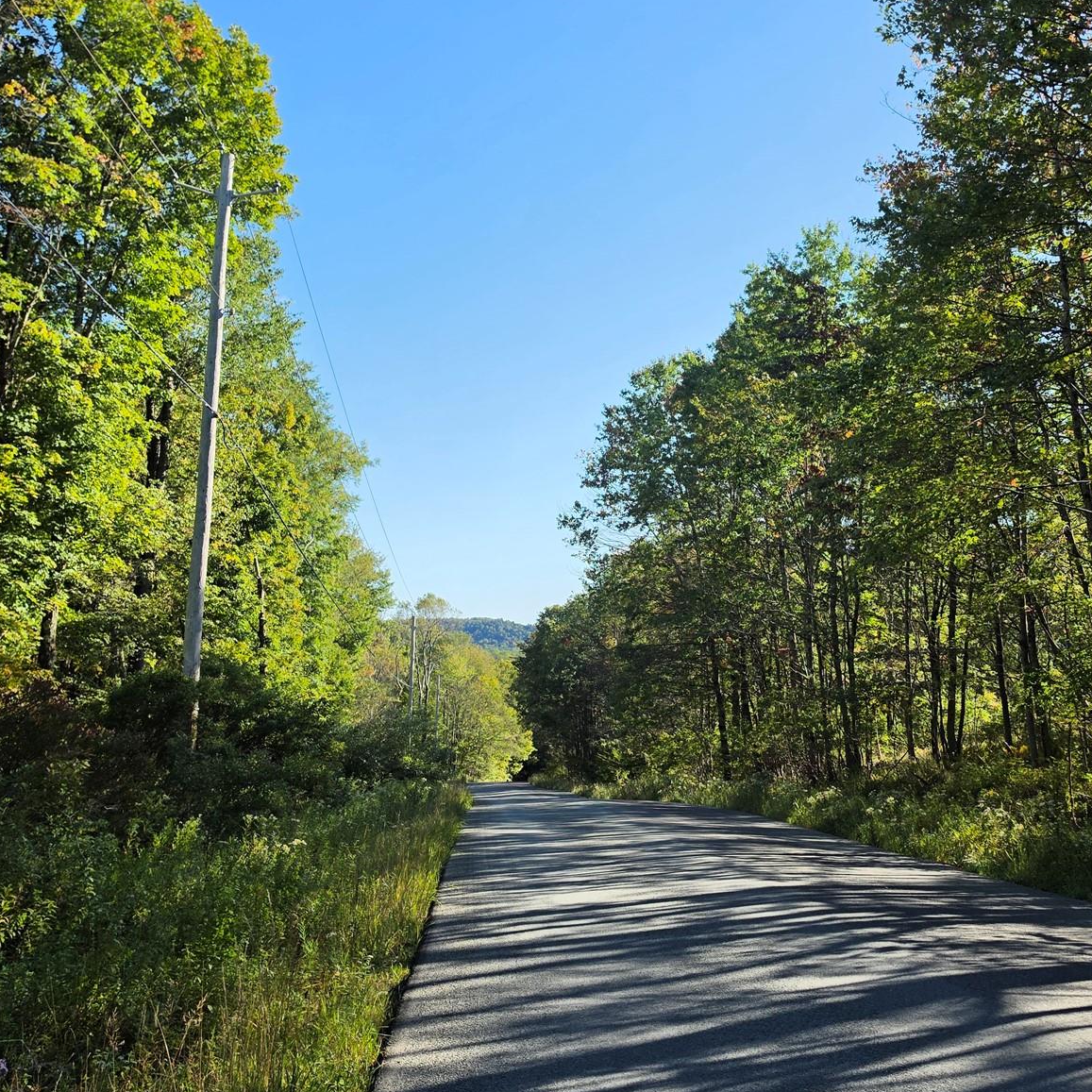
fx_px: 1285
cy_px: 478
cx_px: 661
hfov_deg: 45.8
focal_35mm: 36
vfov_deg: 45.9
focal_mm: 6.5
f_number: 1.4
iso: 64
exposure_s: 1/3889
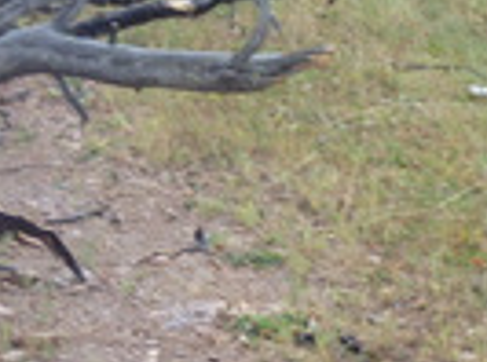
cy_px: -148
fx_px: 2750
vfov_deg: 7.4
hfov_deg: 9.9
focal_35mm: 196
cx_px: -150
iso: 200
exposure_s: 1/60
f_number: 5
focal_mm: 9.4
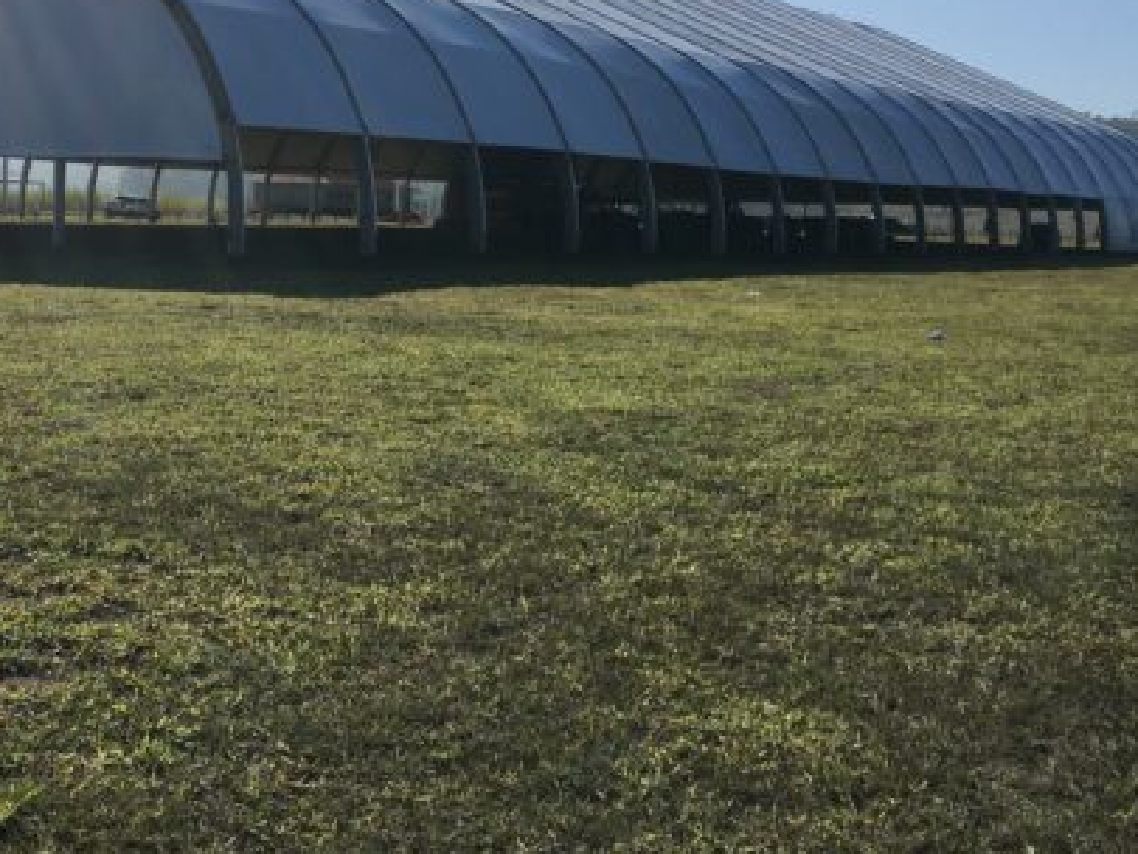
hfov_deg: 34.0
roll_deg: -2.5
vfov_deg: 25.8
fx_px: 1809
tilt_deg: +7.6
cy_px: 96
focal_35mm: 55
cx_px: 250
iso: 25
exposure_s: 1/3077
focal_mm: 4.15
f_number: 2.2
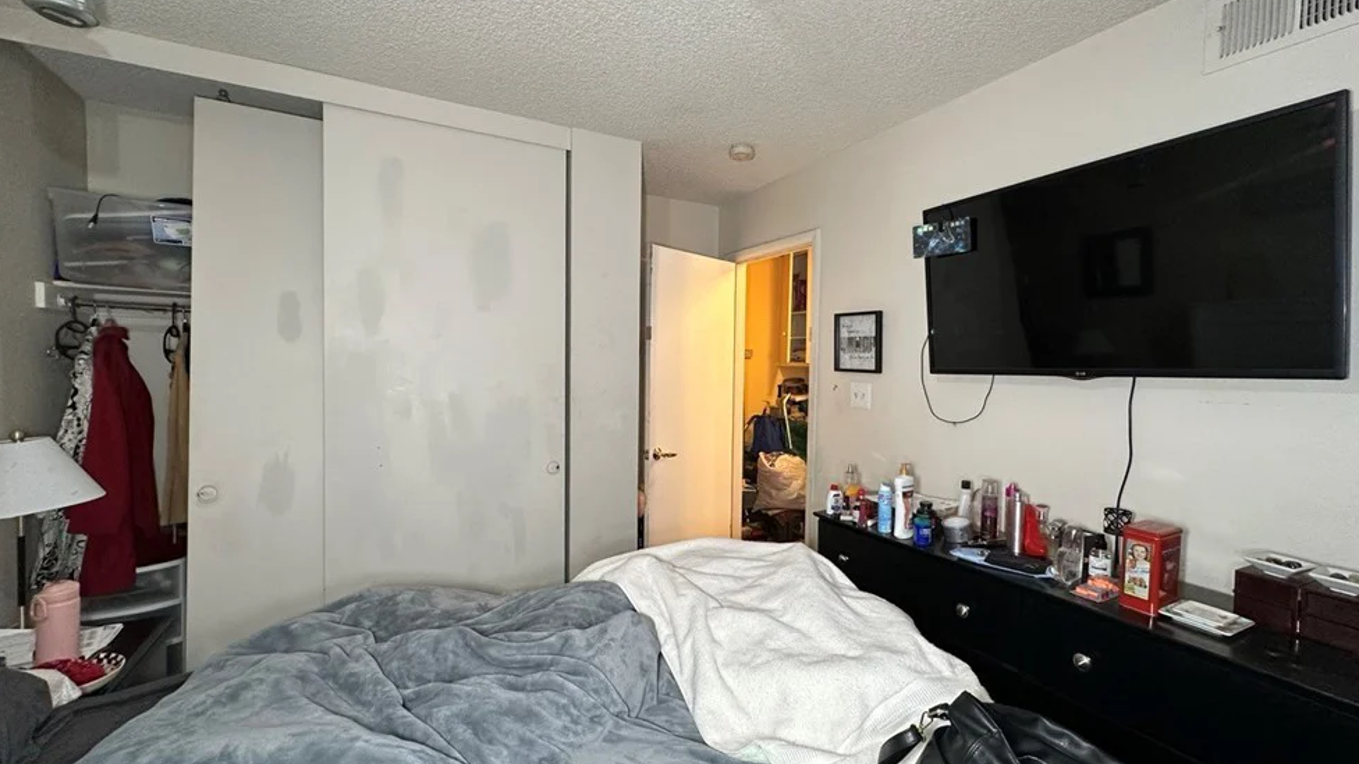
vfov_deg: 67.1
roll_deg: -0.1
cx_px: 684
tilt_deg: -0.8
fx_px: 577
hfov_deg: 99.4
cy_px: 383
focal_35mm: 16
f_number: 2.2
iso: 200
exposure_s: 1/60
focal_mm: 2.22
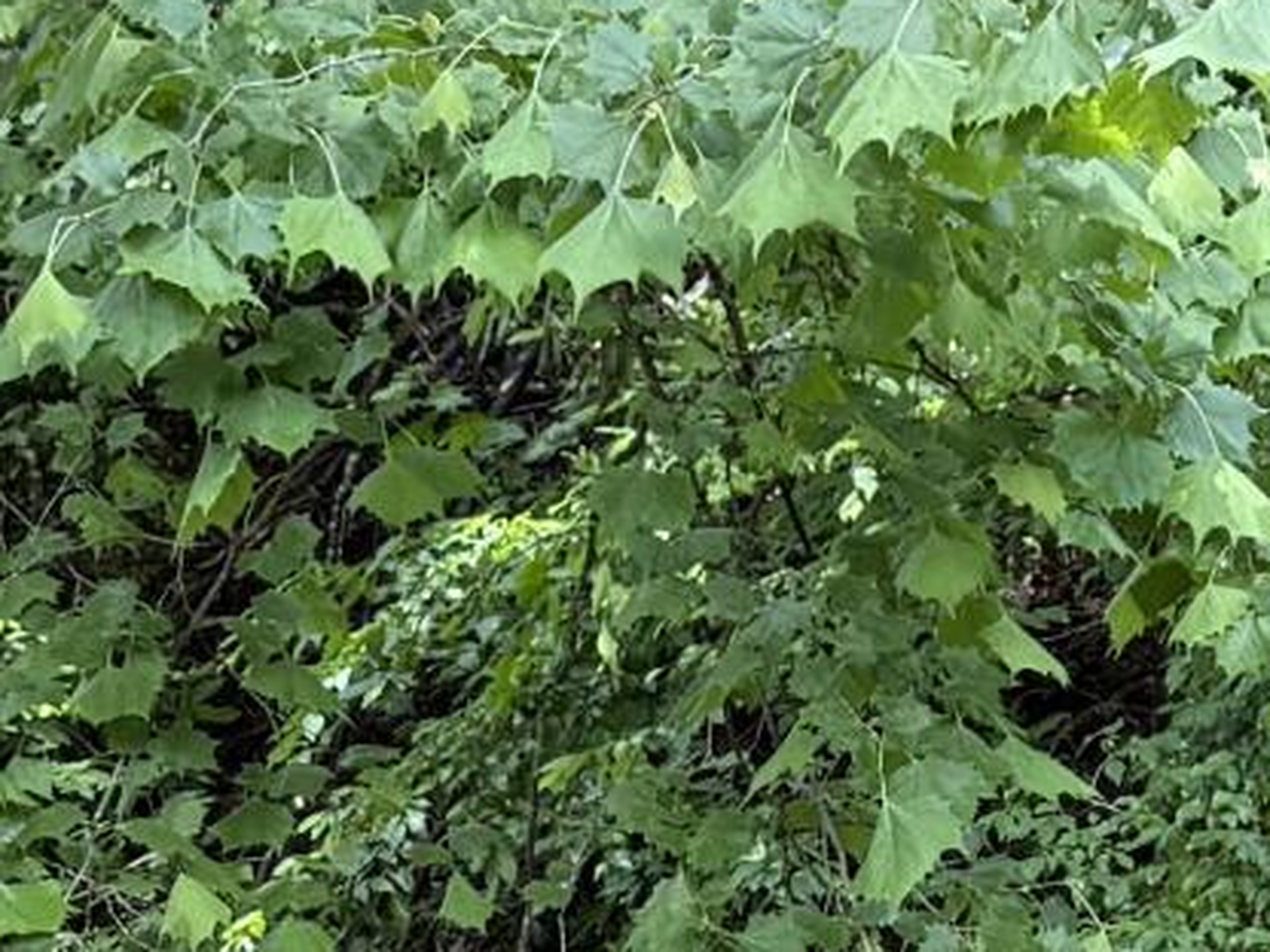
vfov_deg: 8.1
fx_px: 6347
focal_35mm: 173
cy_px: 2002
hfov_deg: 11.4
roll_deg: +1.1
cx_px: 1011
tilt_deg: -11.7
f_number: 1.78
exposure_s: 1/175
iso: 64
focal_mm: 6.76
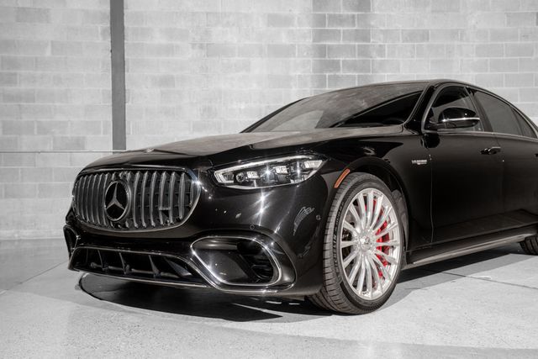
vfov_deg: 33.4
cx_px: 269
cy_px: 180
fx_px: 598
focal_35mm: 40
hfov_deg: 48.4
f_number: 5
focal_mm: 40
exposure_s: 1/50
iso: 320
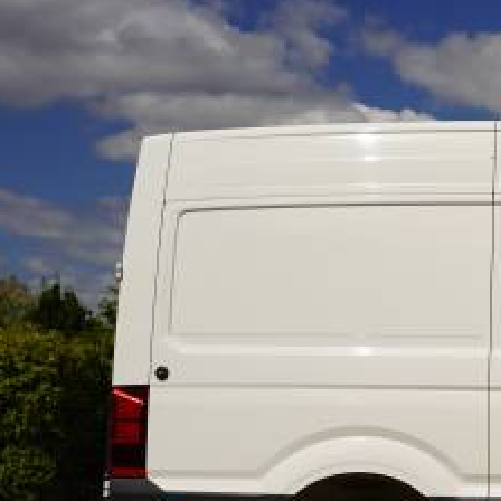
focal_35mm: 111
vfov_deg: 15.7
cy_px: 353
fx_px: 1813
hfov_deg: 14.9
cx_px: 687
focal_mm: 45.7
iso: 100
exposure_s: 1/800
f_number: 5
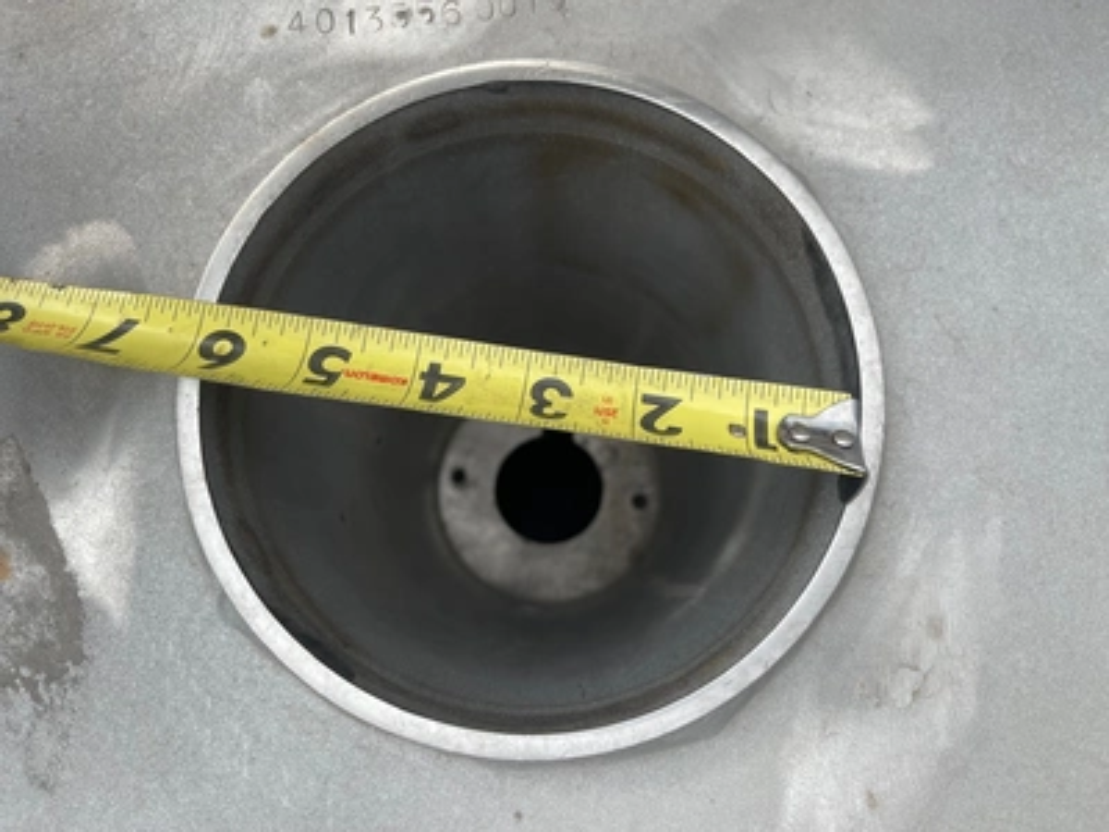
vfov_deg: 53.1
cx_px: 554
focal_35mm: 26
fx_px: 833
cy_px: 416
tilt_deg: -82.2
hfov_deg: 67.3
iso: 32
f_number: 1.6
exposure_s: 1/1266
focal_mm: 5.1
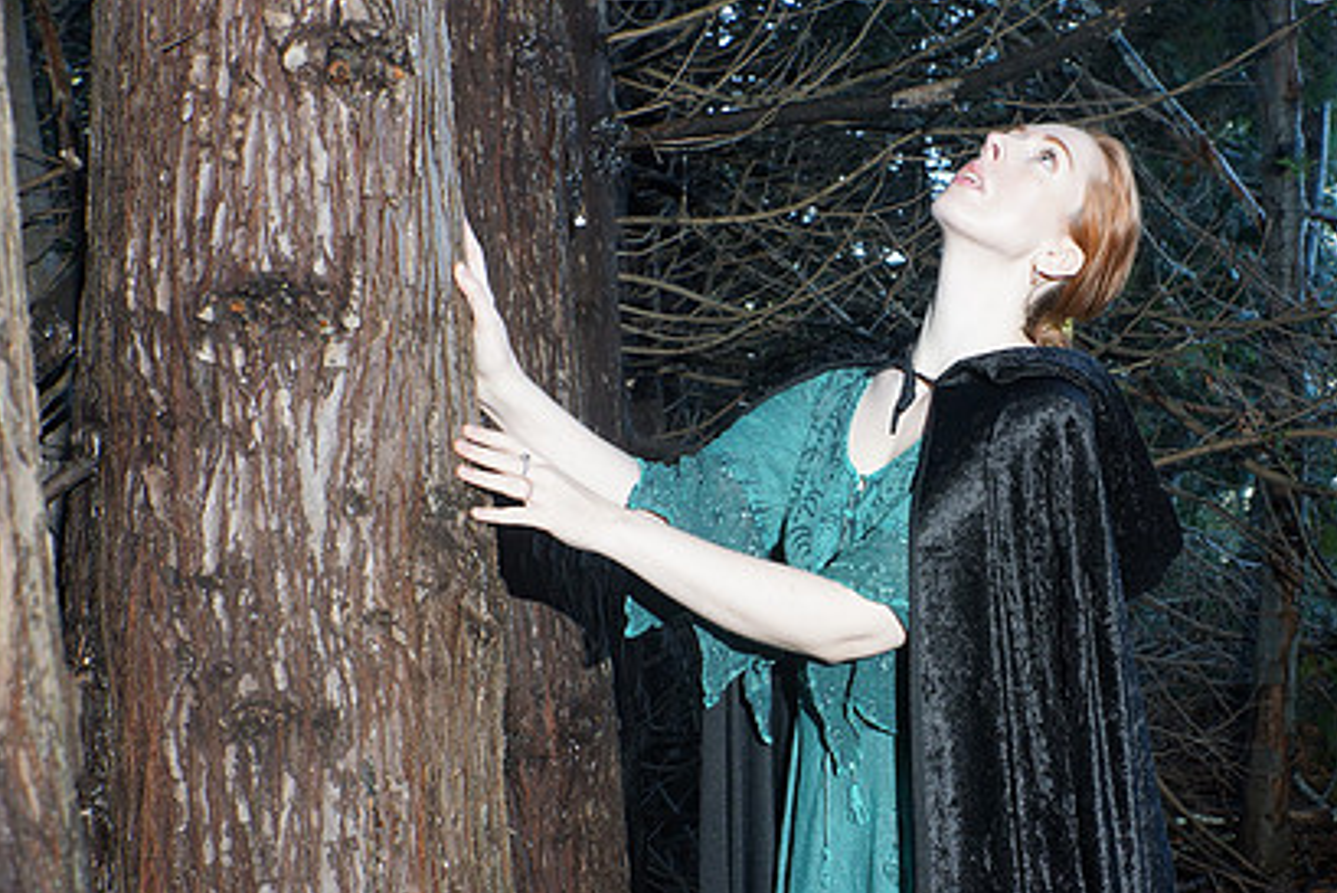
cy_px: 558
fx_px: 1895
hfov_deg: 38.4
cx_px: 905
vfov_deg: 26.4
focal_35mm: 51
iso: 400
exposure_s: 1/60
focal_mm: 24
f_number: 5.6
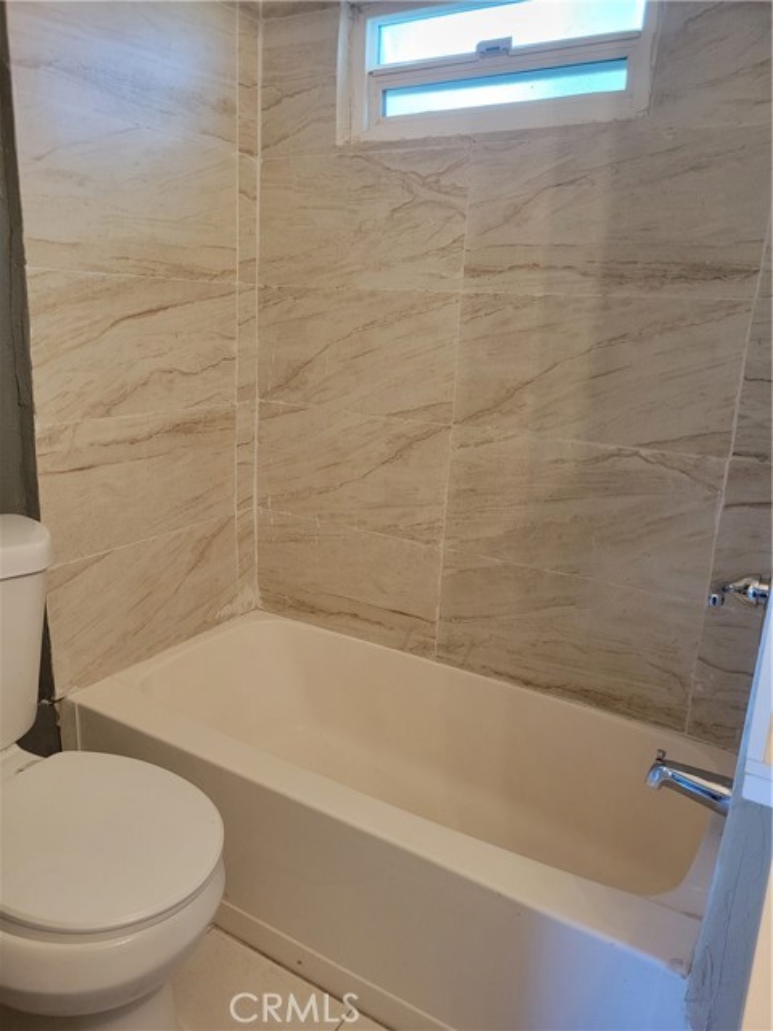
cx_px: 386
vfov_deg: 67.3
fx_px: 774
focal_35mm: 26
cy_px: 516
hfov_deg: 53.1
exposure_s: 1/40
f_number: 1.8
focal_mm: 5.4
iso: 320
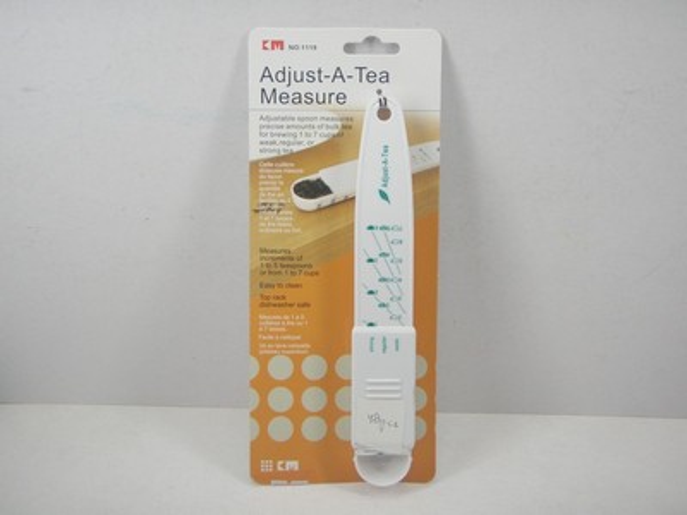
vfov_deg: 28.6
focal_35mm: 51
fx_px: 1012
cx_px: 344
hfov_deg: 37.5
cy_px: 258
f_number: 4
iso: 200
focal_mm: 9.13
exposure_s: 1/30
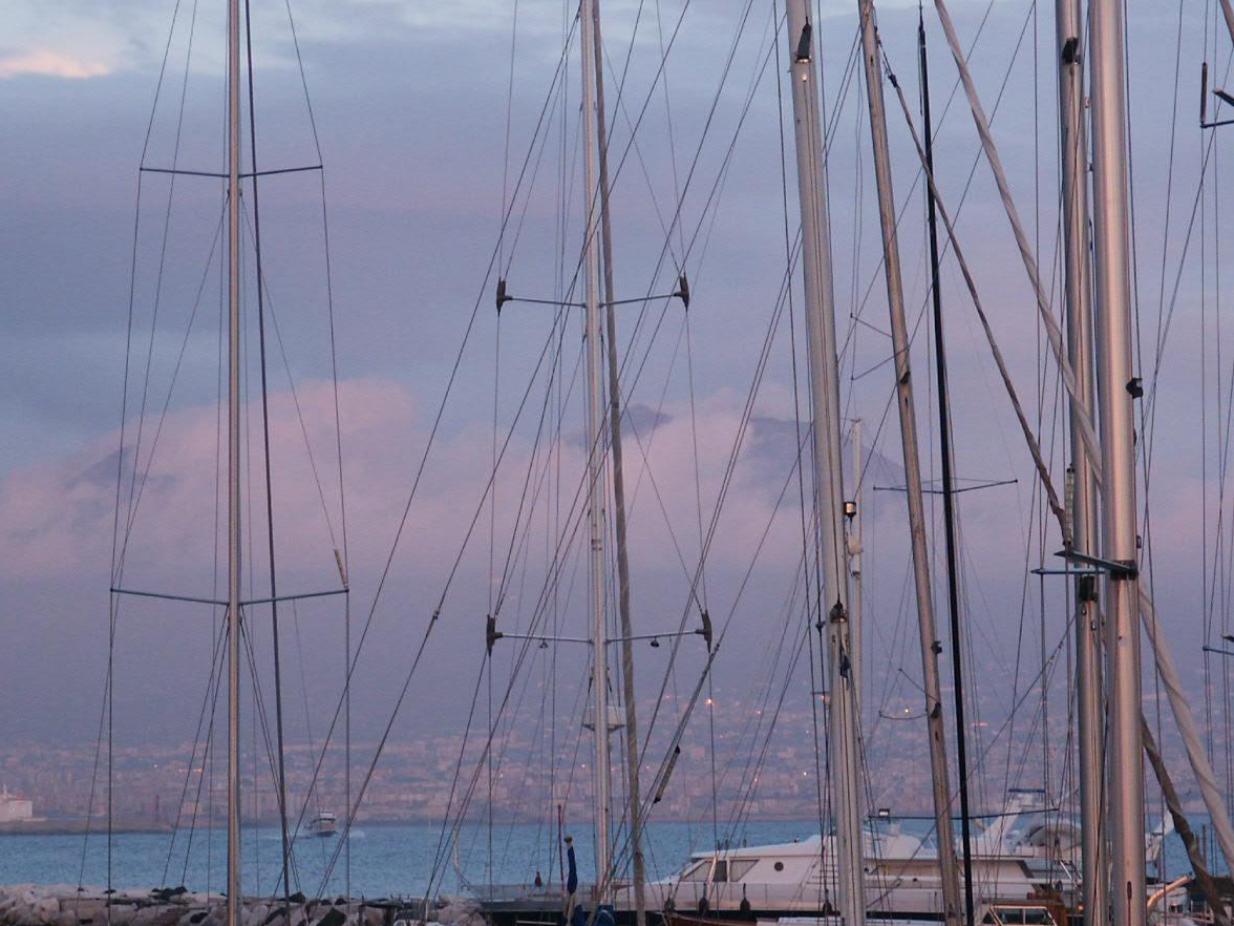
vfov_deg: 9.8
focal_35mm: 151
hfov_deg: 13.1
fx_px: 5383
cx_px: 444
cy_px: 486
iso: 100
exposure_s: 1/90
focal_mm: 22.61
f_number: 3.6
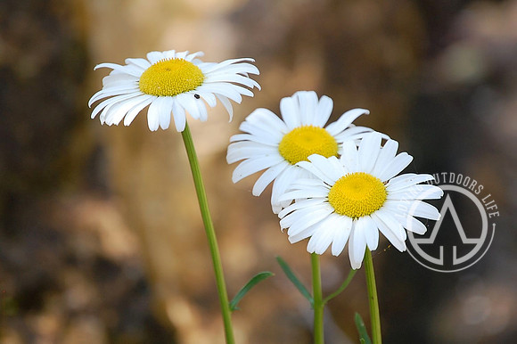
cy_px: 172
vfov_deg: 4.6
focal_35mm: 300
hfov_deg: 6.9
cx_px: 258
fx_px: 4306
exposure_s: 1/250
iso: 400
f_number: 8
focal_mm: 200
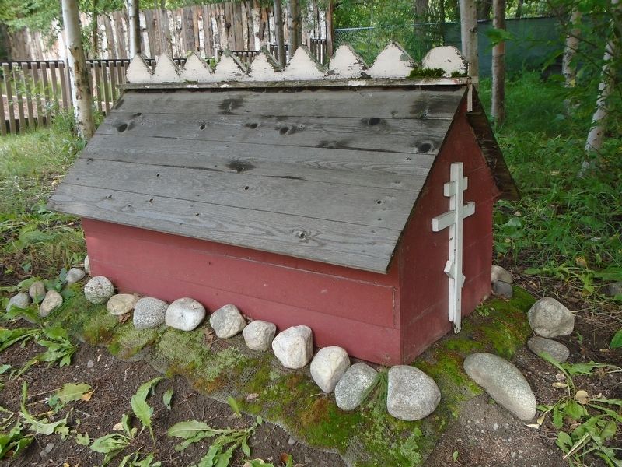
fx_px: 647
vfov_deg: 39.7
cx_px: 311
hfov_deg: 51.4
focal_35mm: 36
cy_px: 234
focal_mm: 6.4
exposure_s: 1/40
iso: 100
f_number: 3.8
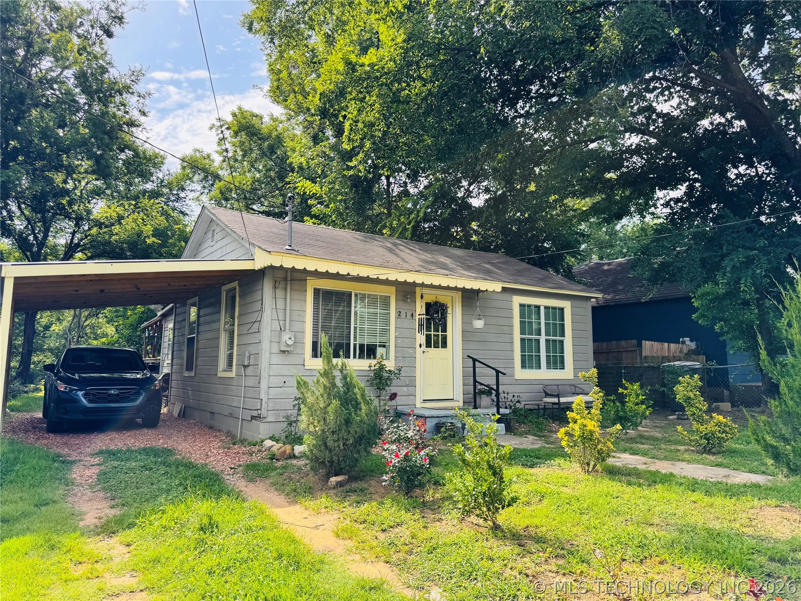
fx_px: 555
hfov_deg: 71.6
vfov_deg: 56.8
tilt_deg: +5.9
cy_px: 300
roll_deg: -1.2
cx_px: 400
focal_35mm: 24
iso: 80
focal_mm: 6.76
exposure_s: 1/1560
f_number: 1.78
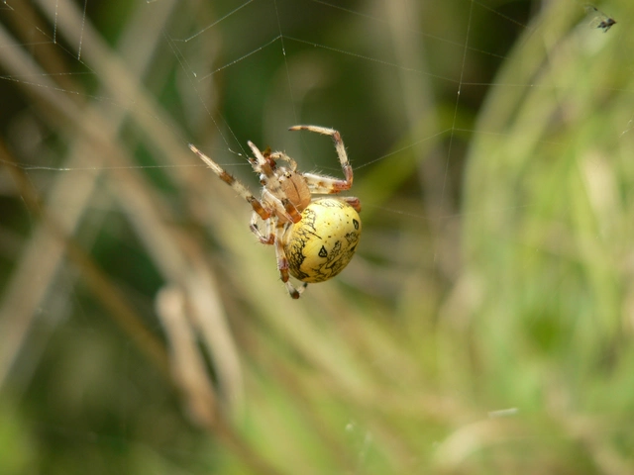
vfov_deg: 18.7
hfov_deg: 24.7
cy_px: 238
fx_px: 1447
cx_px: 317
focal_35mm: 79
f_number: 3.3
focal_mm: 13.2
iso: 80
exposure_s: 1/160
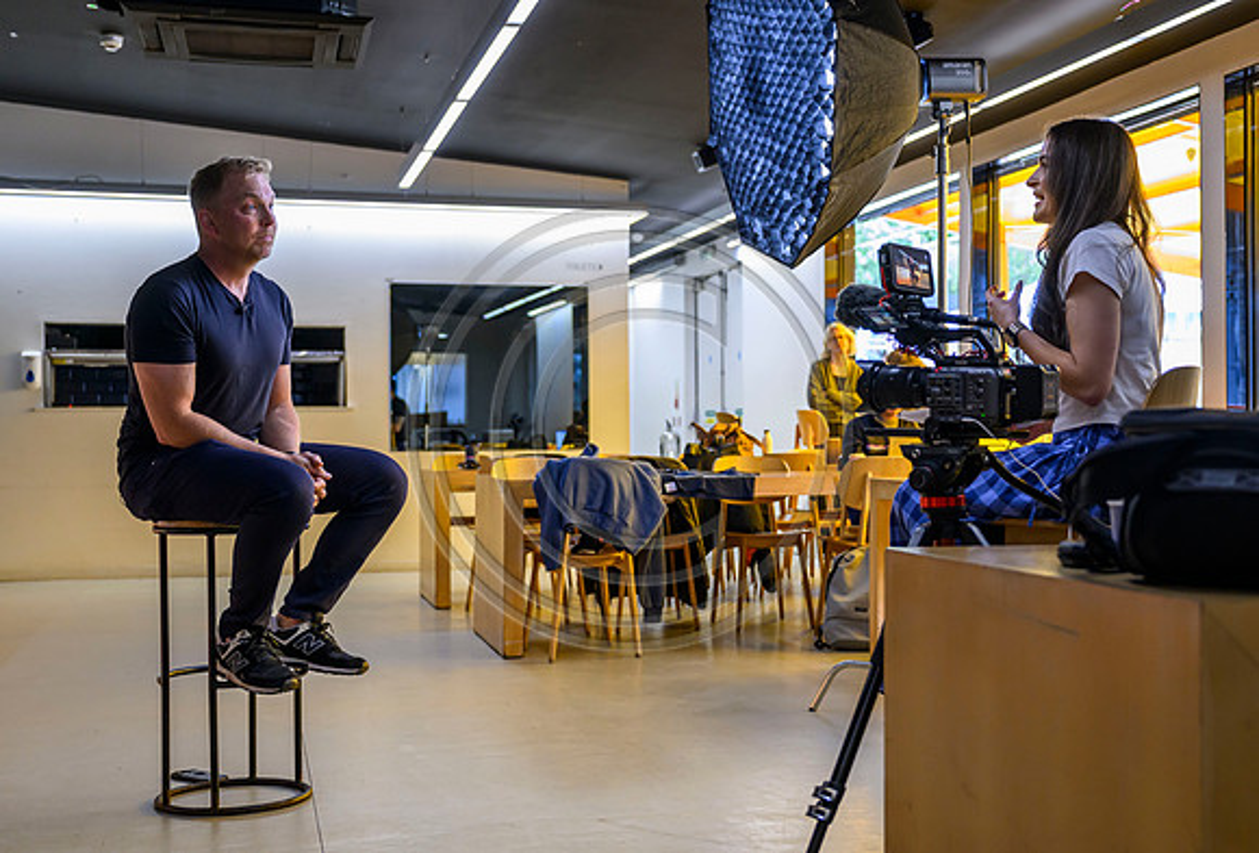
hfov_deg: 40.7
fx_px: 1685
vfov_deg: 28.4
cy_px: 420
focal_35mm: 48
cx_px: 793
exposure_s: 1/320
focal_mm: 35
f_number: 2.8
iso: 1000
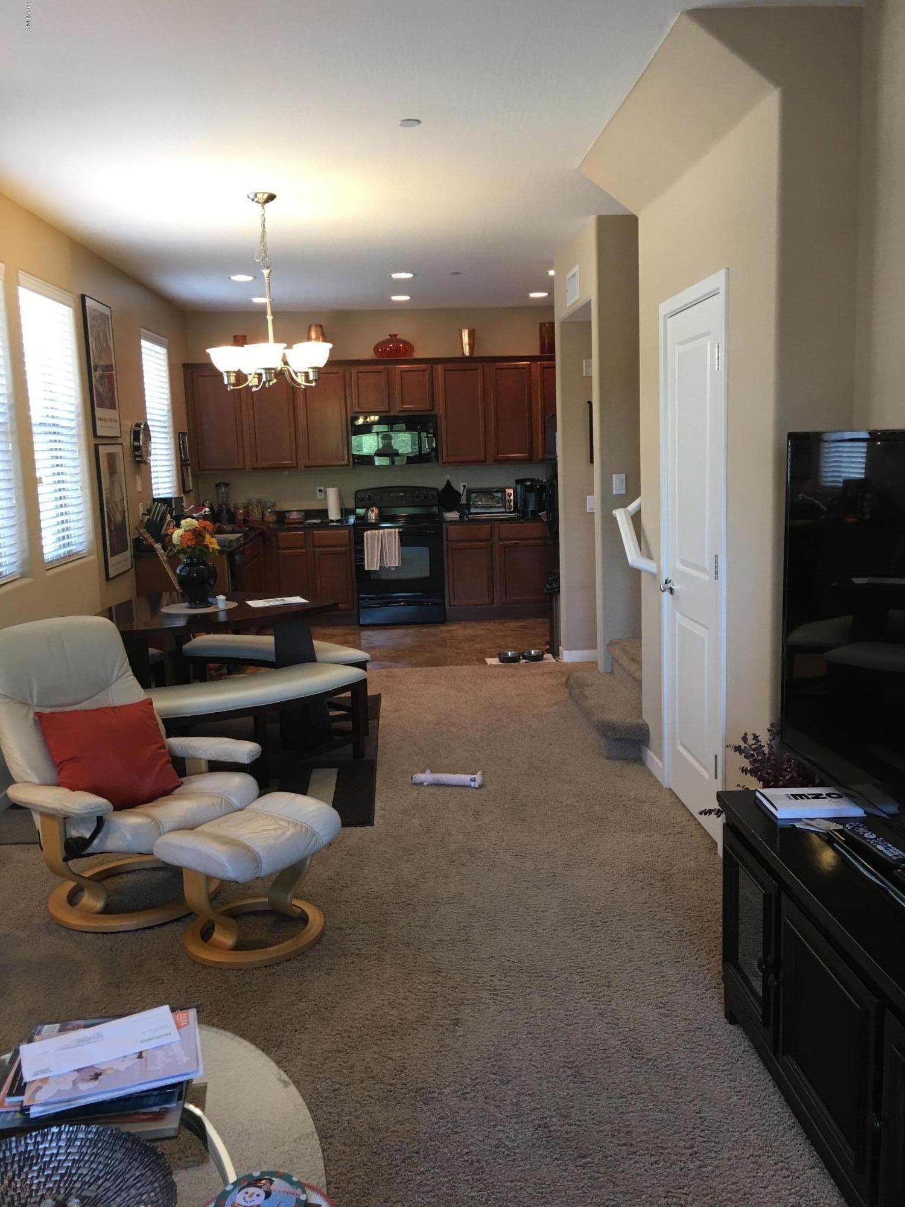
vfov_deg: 61.7
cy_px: 604
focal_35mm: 29
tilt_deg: -7.3
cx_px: 452
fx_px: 1011
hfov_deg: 48.2
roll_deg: +0.8
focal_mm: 4.15
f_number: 2.2
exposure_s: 1/15
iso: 25
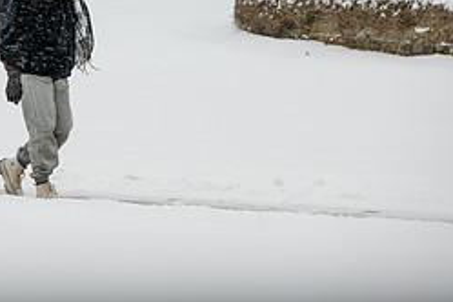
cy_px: -41
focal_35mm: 465
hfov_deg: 4.4
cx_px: -4
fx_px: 5851
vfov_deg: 3.0
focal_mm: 200
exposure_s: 1/200
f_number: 6.3
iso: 400
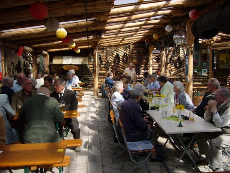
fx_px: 233
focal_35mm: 35
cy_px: 86
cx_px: 115
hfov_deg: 52.6
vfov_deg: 40.7
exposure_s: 1/640
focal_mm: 5.8
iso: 100
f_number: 2.8
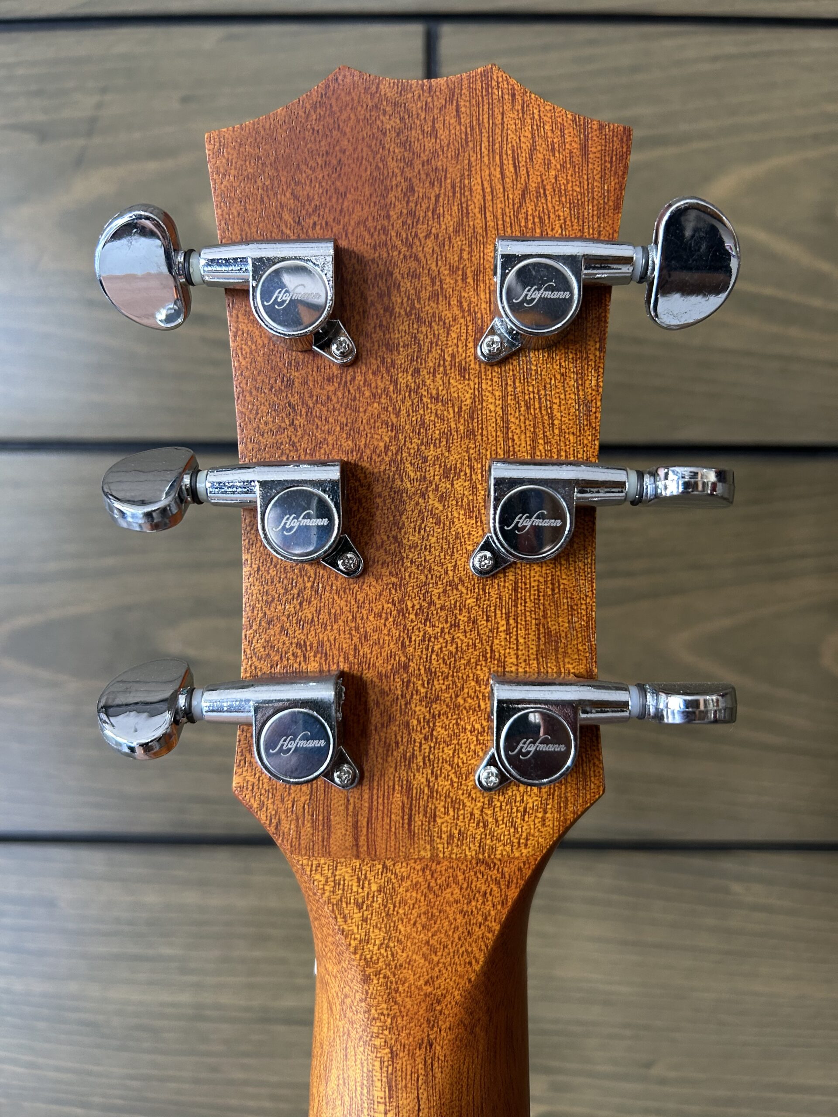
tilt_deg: -3.8
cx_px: 419
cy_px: 558
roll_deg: -0.5
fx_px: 839
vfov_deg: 67.3
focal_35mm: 26
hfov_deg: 53.1
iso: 160
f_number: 1.5
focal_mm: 5.7
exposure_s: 1/60
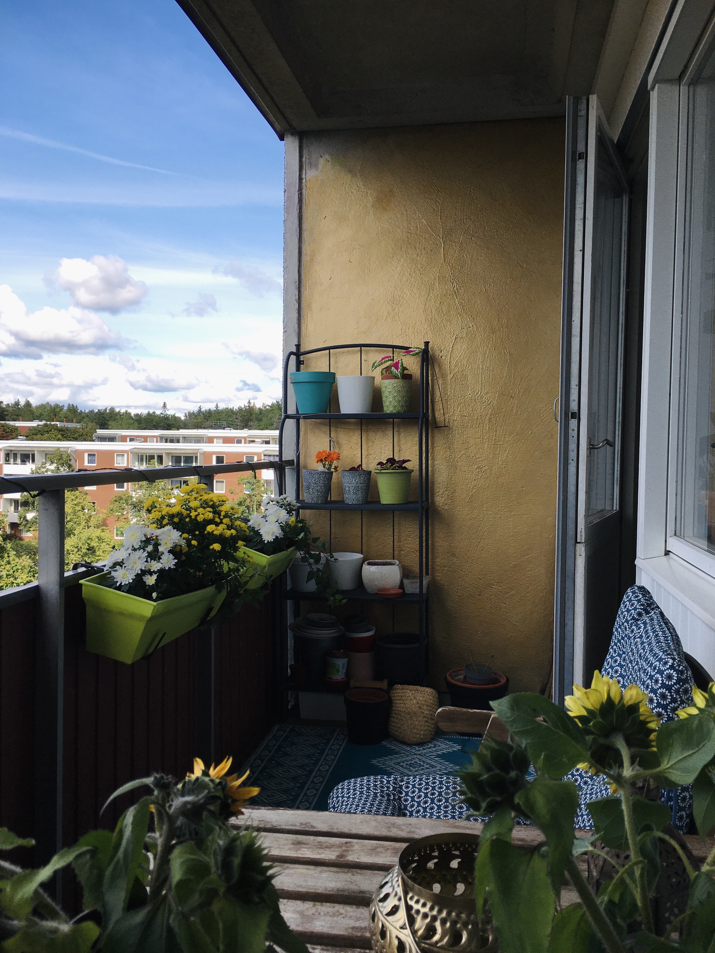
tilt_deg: -1.7
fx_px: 799
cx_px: 358
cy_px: 476
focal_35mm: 29
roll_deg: -0.6
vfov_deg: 61.7
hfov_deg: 48.2
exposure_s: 1/739
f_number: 2.2
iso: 25
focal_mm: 4.15
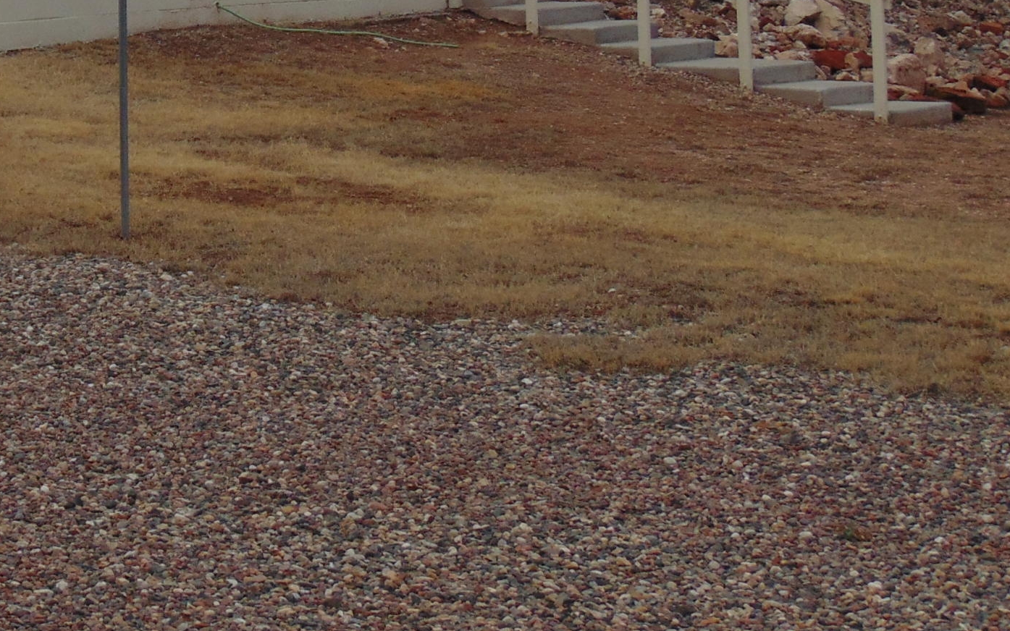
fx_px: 3138
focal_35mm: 114
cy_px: -34
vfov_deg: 11.3
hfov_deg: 17.8
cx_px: -35
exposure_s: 1/640
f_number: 3.5
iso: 80
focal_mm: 9
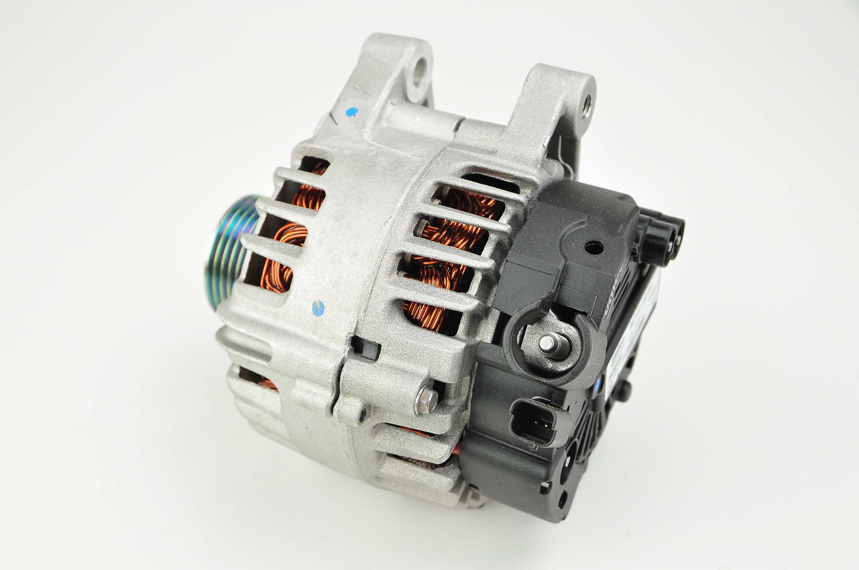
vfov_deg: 28.0
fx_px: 1144
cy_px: 285
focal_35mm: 48
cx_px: 430
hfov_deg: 41.2
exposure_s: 1/60
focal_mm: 32
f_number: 6.3
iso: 400
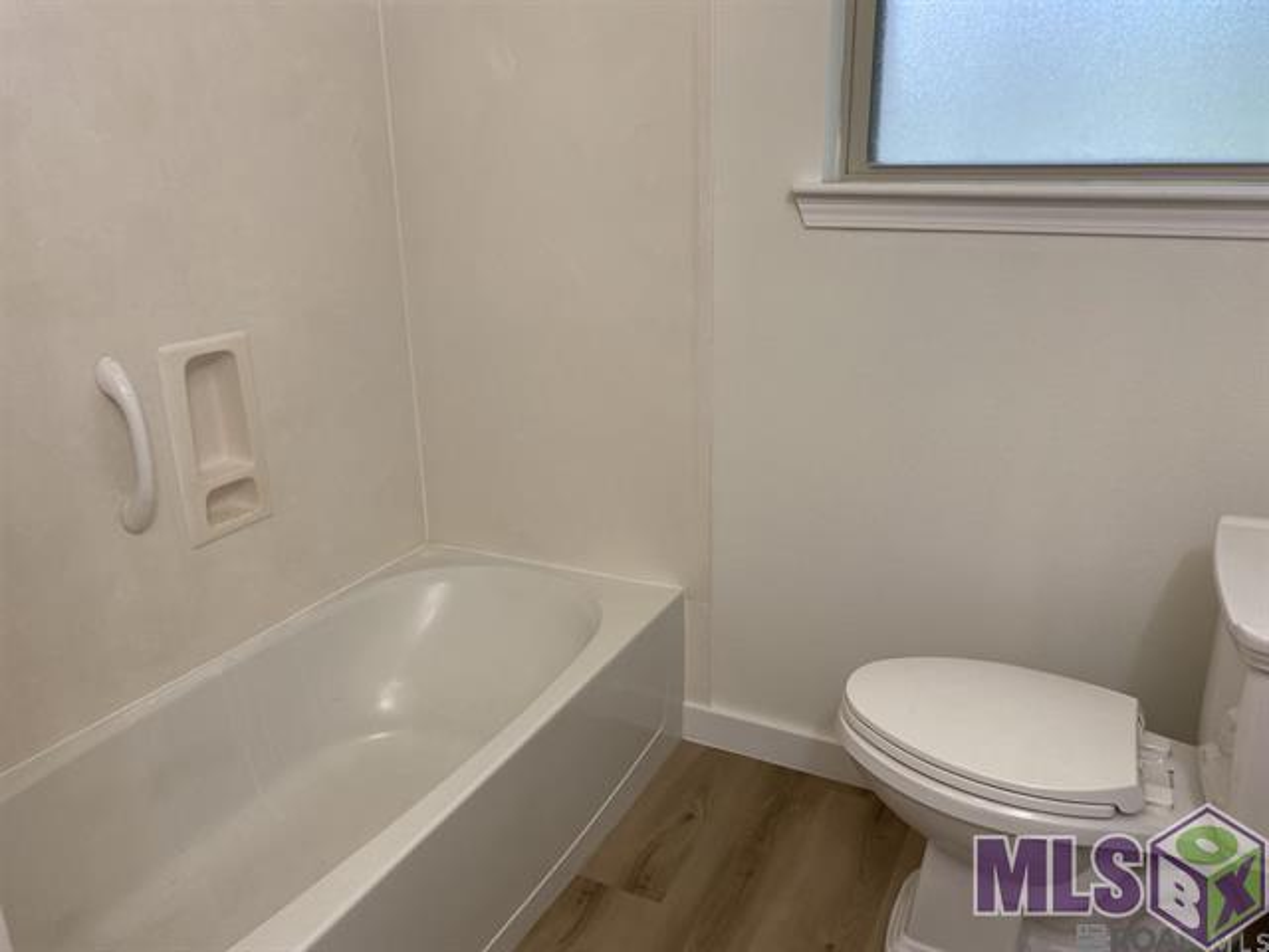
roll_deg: +1.3
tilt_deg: -18.5
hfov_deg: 67.3
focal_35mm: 26
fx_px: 953
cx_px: 634
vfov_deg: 53.1
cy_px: 476
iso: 80
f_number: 1.8
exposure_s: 1/60
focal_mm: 4.25
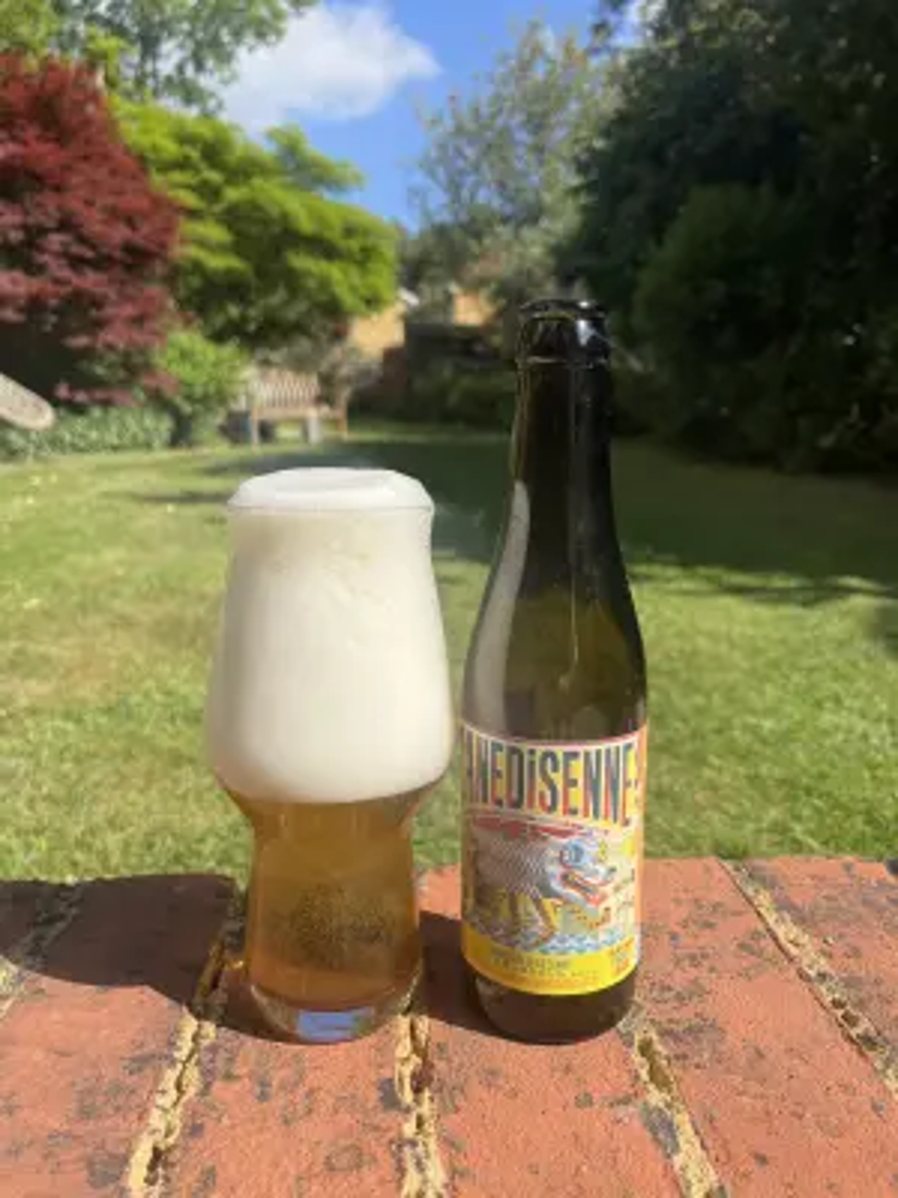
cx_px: 449
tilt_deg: -10.4
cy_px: 599
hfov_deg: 53.1
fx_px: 899
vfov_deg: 67.3
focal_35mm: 26
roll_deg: +1.0
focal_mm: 5.1
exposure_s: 1/3215
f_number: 1.6
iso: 50
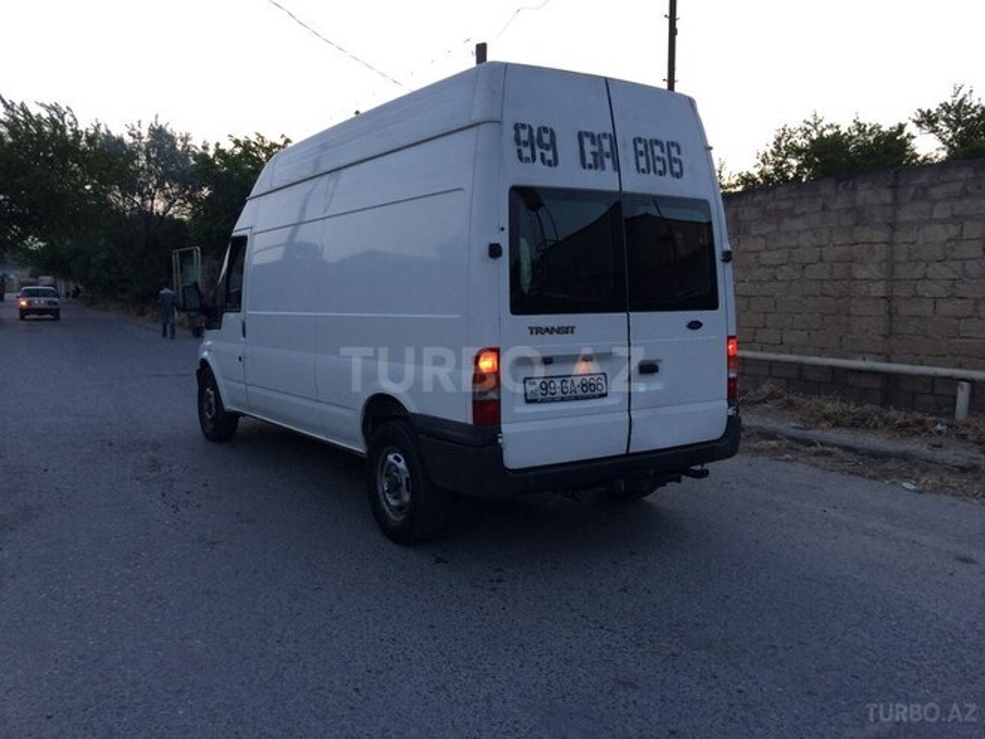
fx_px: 825
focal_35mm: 29
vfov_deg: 48.2
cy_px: 370
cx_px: 492
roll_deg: +1.2
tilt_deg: -5.3
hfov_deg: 61.7
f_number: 2.2
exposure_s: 1/33
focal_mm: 4.15
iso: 40
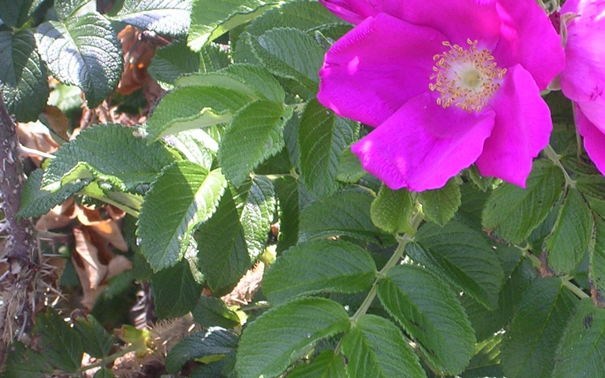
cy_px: 99
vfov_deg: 6.6
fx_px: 3282
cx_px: 449
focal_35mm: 199
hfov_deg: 10.5
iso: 100
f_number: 4.9
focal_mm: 17.4
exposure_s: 1/71.7
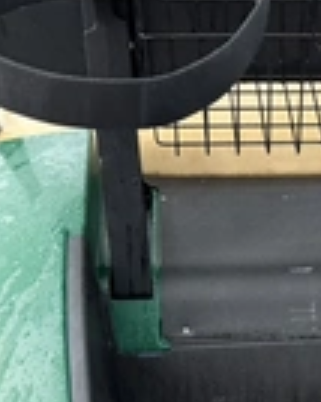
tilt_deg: -45.0
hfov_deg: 21.4
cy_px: 405
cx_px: 282
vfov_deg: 25.7
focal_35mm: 70
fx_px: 832
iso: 200
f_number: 1.78
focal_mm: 6.76
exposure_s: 1/115
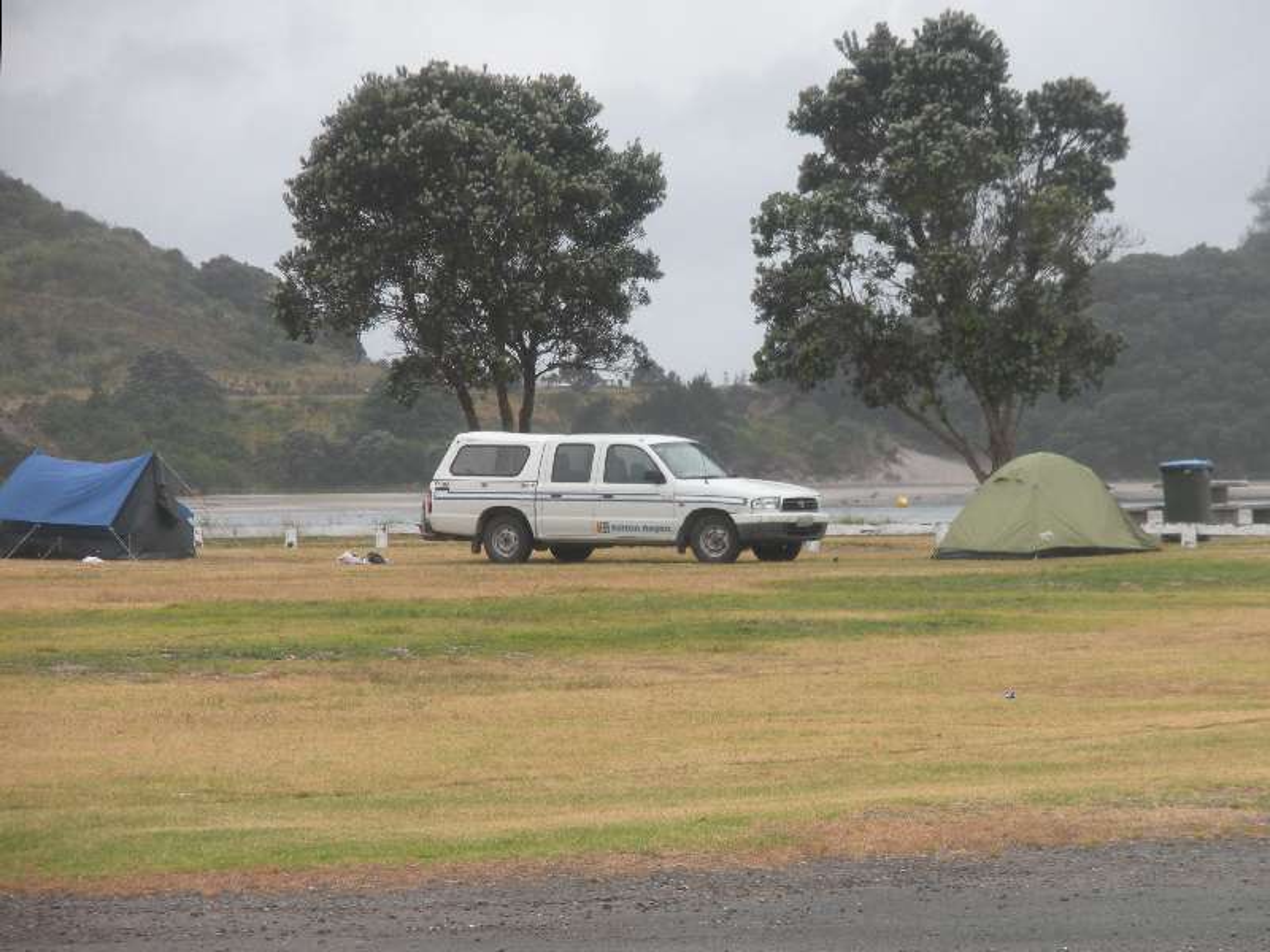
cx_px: 635
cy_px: 476
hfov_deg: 11.4
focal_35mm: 174
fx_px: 6384
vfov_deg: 8.5
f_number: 5.6
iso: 95
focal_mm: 31.5
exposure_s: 1/138
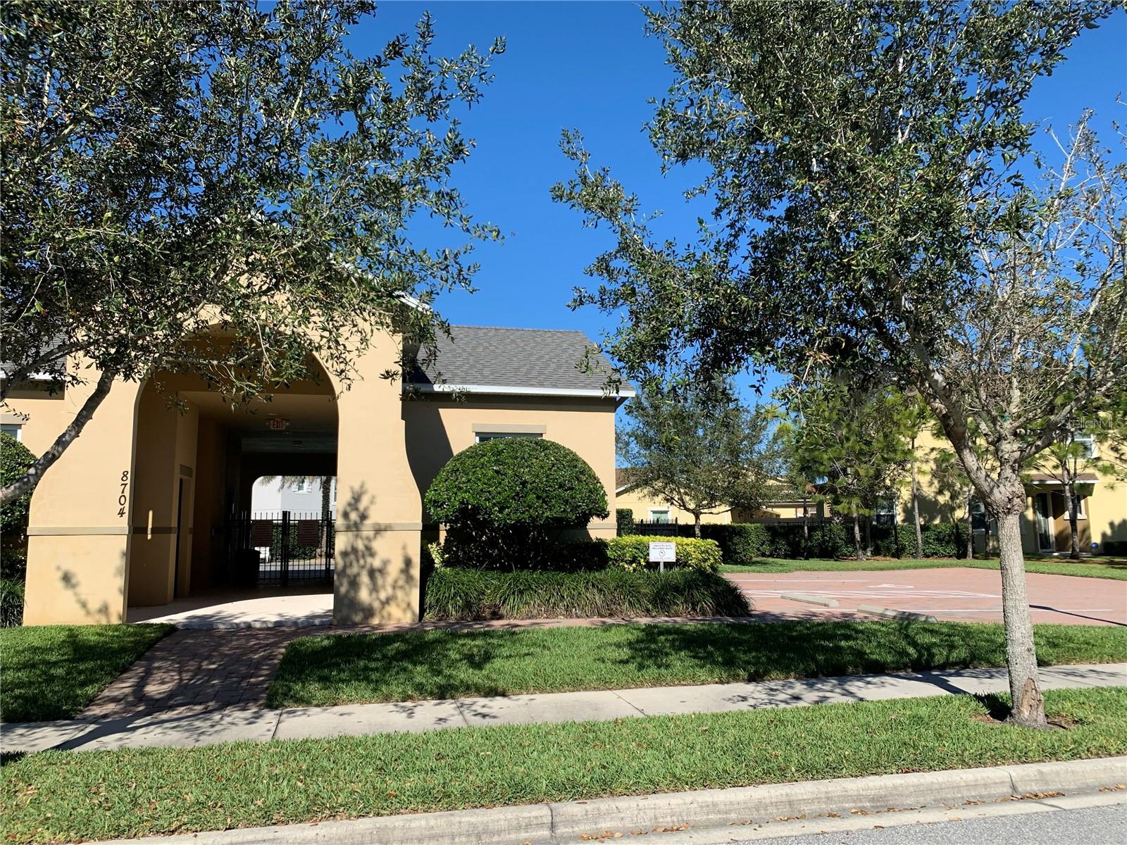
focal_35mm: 26
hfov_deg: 67.3
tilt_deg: +7.8
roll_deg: +1.1
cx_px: 564
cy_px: 422
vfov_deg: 53.1
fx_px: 846
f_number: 1.8
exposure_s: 1/2033
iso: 25
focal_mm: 4.25
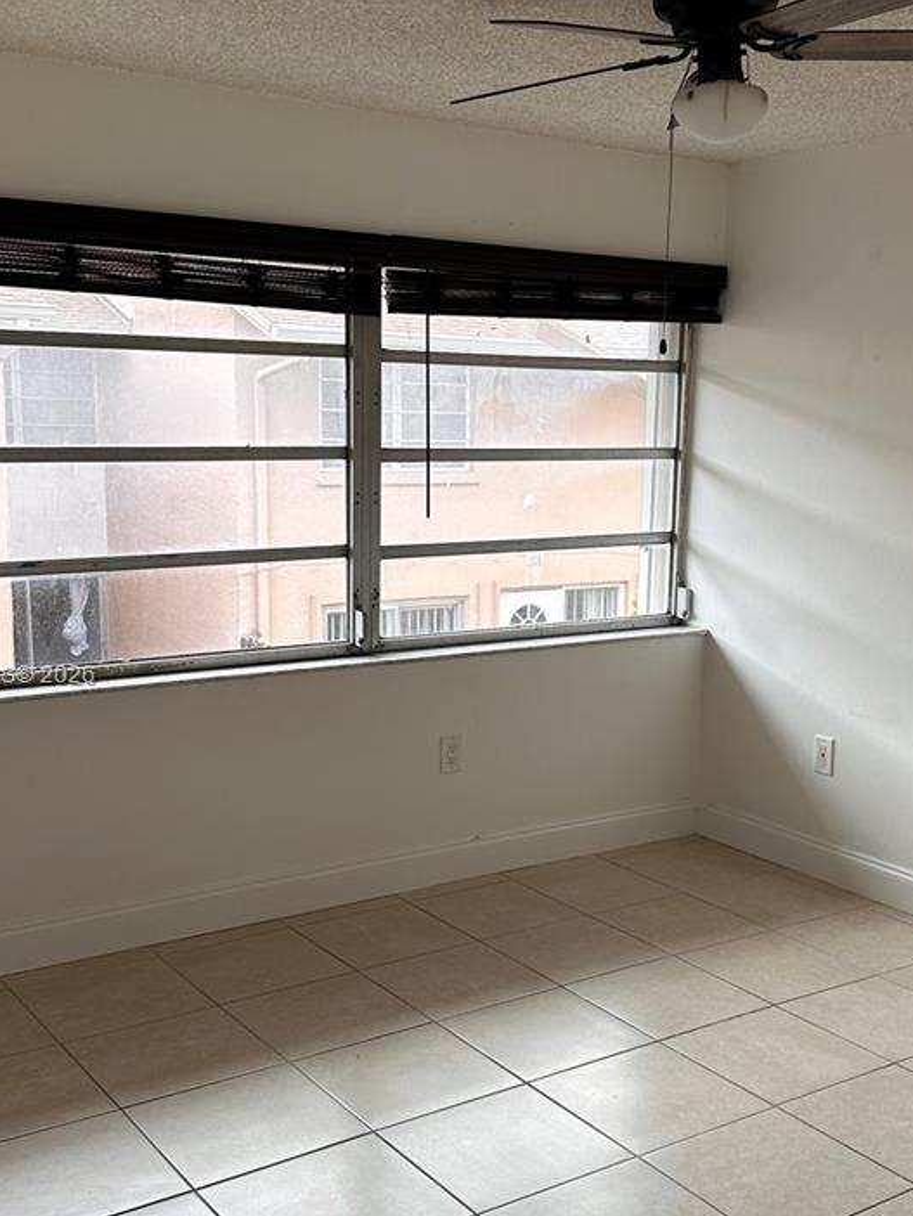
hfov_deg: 35.0
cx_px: 554
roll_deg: -3.2
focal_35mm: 41
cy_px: 677
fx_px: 1441
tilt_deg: -9.7
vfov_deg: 45.7
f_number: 1.78
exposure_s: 1/448
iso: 80
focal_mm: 6.86
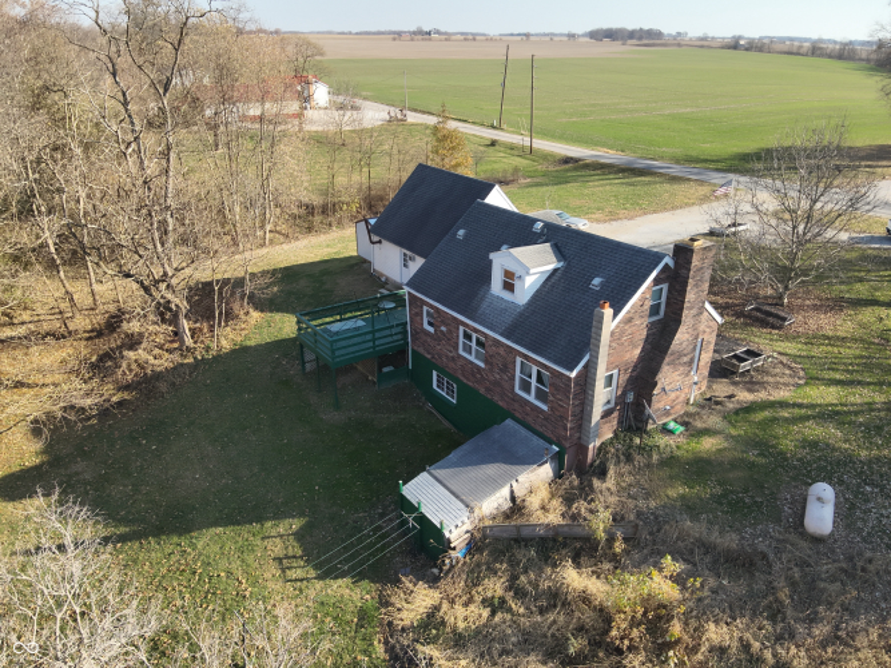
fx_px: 618
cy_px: 334
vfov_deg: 56.8
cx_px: 446
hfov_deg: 71.6
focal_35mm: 24
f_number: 2.8
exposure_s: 1/640
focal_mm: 4.4
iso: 100
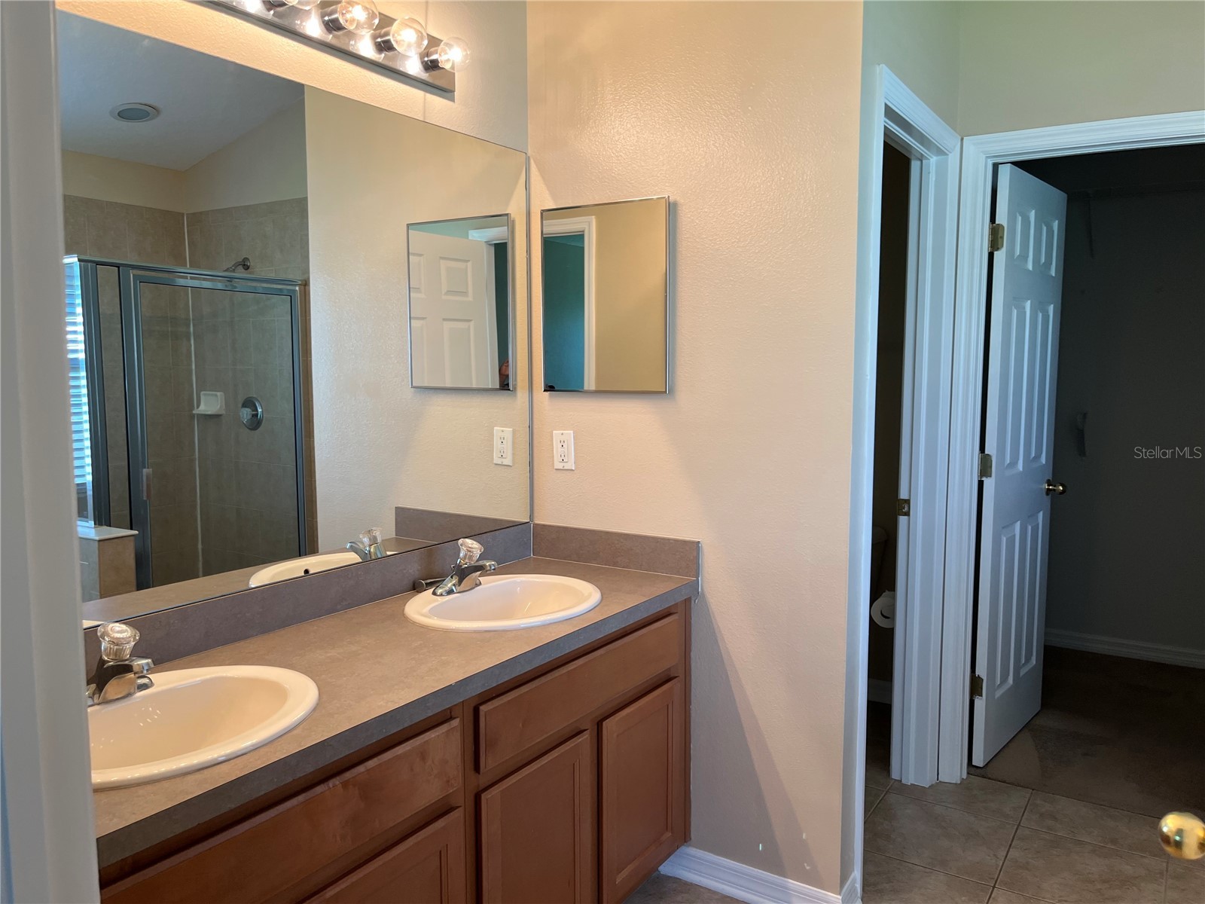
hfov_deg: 67.3
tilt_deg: -5.4
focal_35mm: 26
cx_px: 602
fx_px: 905
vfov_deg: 53.1
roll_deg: +0.0
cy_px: 452
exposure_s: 1/120
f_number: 1.6
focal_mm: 5.1
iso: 80
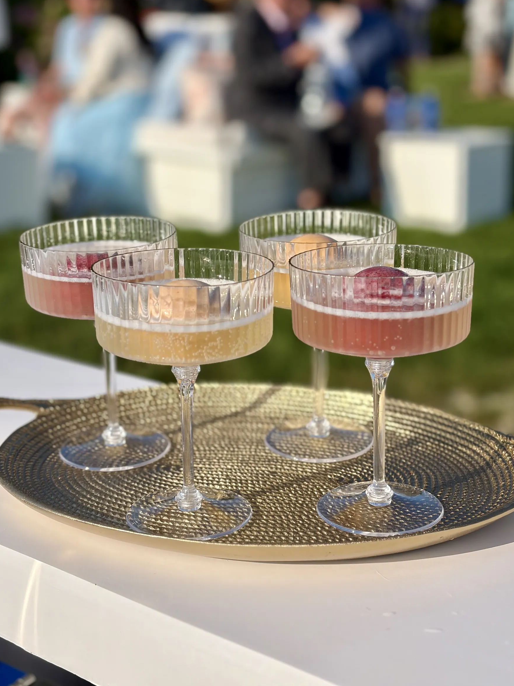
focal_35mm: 57
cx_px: 247
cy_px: 311
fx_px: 1128
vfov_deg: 33.8
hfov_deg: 25.7
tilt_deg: -16.8
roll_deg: -0.2
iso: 40
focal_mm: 5.96
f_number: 1.6
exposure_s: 1/4975
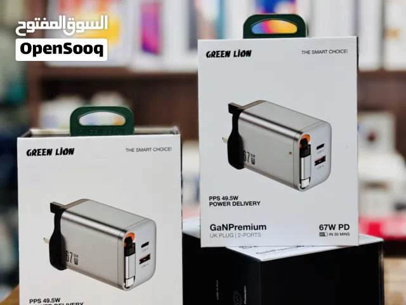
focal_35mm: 48
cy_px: 152
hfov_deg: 39.7
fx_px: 563
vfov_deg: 30.3
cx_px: 203
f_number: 1.78
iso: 64
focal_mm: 6.76
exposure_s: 1/100
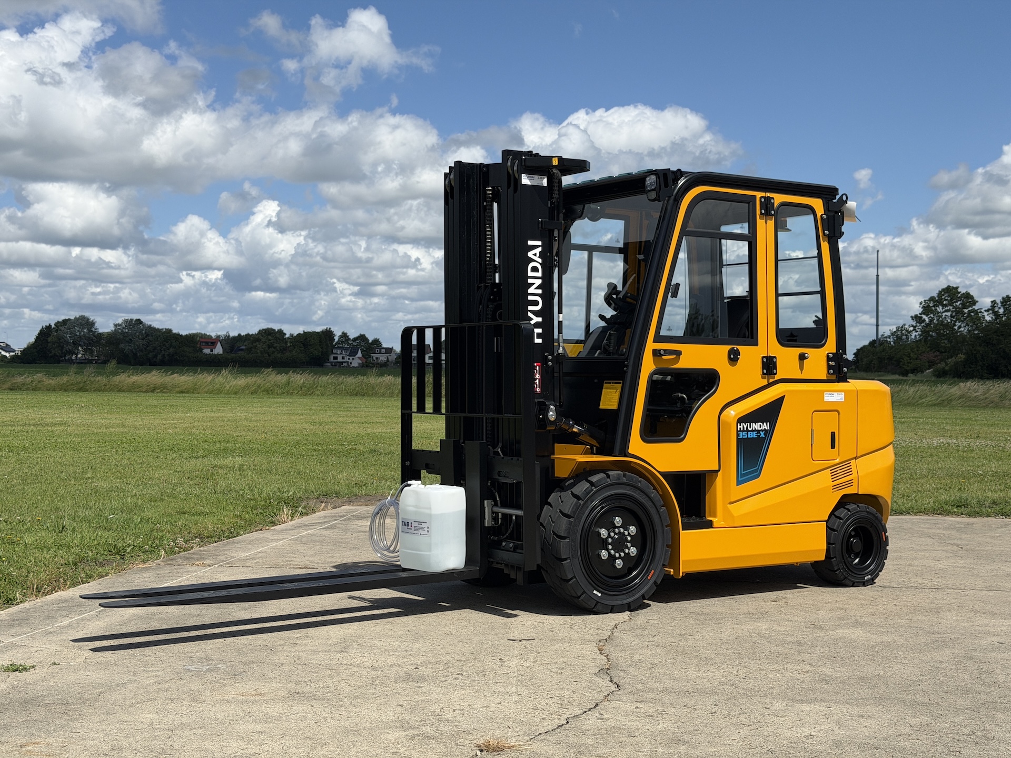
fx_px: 1402
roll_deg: +0.2
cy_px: 379
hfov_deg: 39.7
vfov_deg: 30.3
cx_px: 506
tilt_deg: -0.6
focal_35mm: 48
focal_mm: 6.76
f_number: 1.78
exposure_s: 1/7874
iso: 64
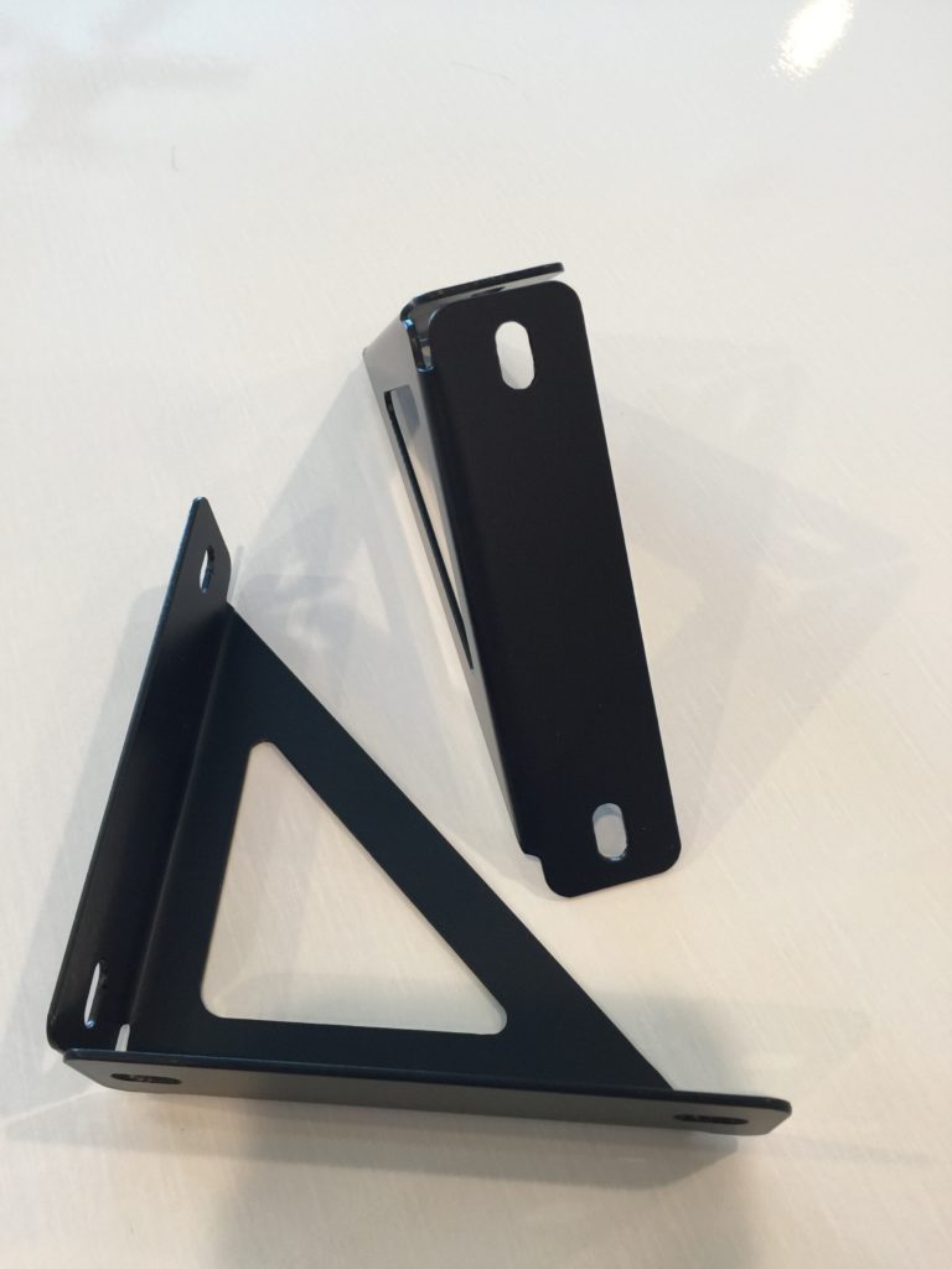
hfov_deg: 48.2
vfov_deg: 61.7
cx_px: 476
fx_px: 1063
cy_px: 634
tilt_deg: -56.0
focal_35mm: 29
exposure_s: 1/30
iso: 50
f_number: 2.2
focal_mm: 4.15
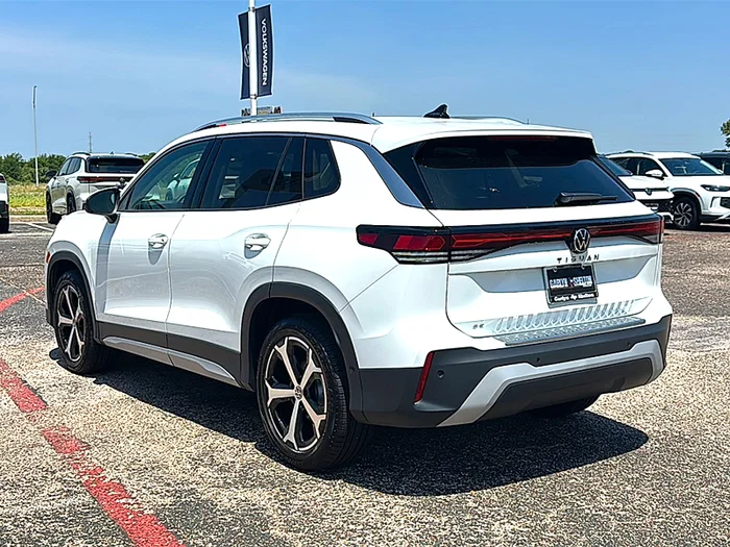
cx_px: 365
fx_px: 801
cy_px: 274
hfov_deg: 49.0
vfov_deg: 37.7
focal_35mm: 38
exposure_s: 1/7692
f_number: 1.78
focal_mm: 6.86
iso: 80
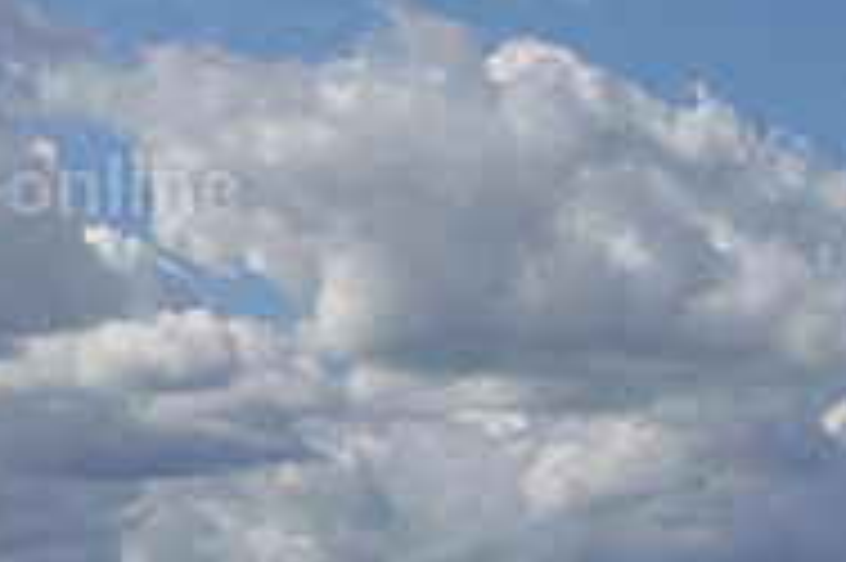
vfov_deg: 8.1
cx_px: -274
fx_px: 3968
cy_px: 88
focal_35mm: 169
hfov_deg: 11.8
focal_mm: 11.51
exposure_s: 1/1000
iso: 100
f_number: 5
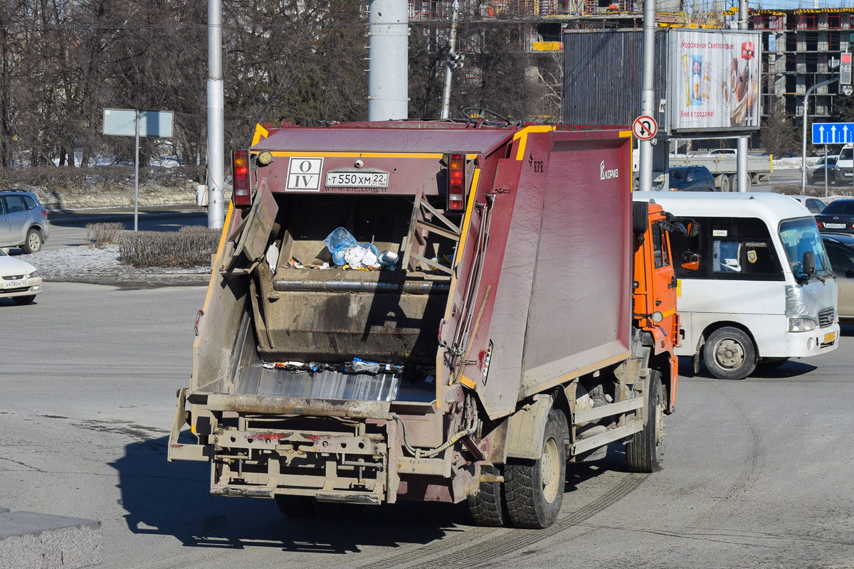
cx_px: 427
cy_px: 284
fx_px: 1957
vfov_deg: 16.6
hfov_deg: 24.6
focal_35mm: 82
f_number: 10
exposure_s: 1/400
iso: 200
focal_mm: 55
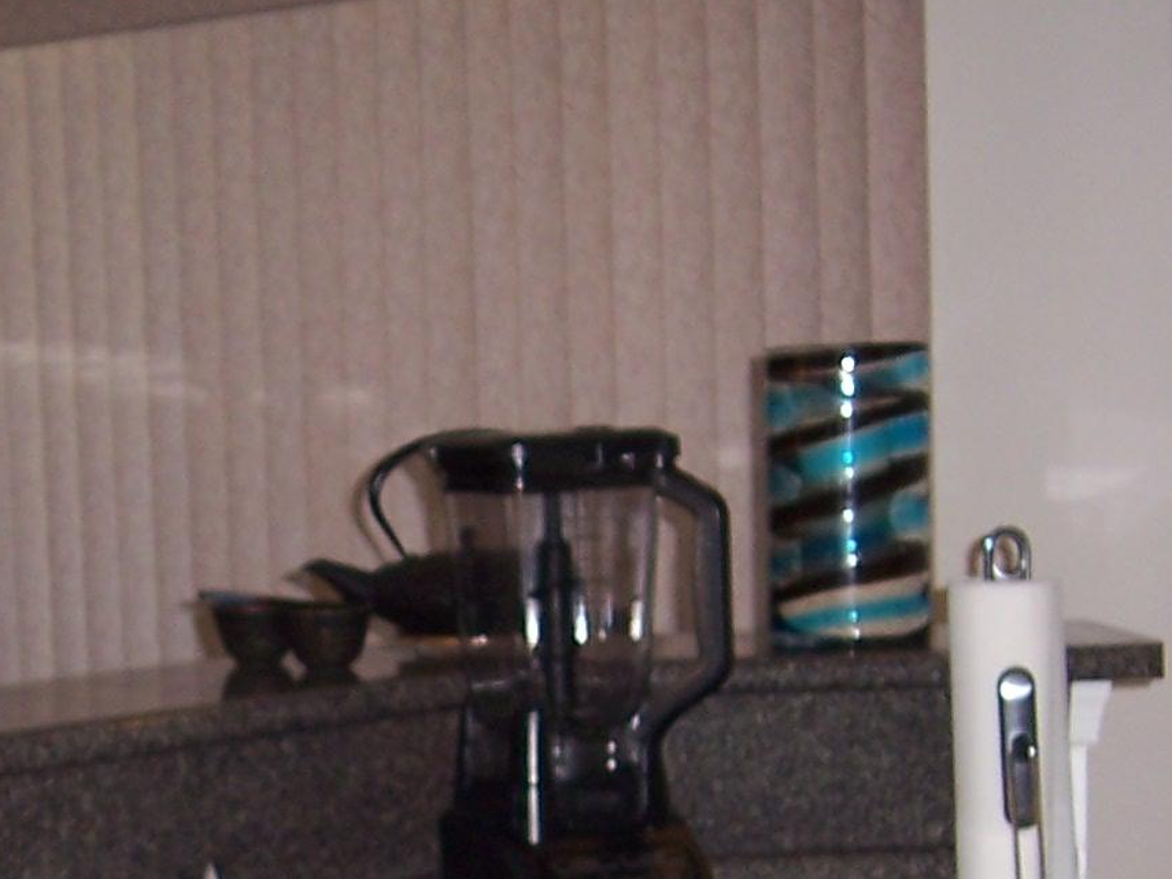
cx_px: 226
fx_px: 3284
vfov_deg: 14.9
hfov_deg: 20.0
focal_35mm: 97
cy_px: 909
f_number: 3
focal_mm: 6
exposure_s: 1/60
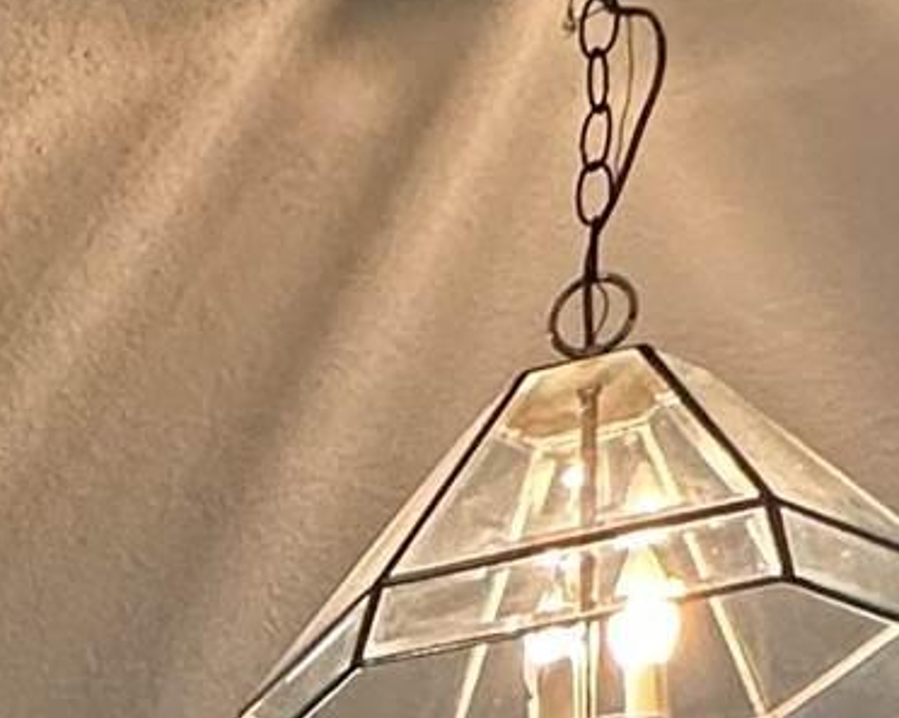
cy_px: 2033
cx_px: -880
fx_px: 3004
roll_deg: -0.9
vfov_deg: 10.4
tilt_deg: -2.6
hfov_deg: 14.3
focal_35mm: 113
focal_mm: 2.22
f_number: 2.2
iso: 160
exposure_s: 1/60
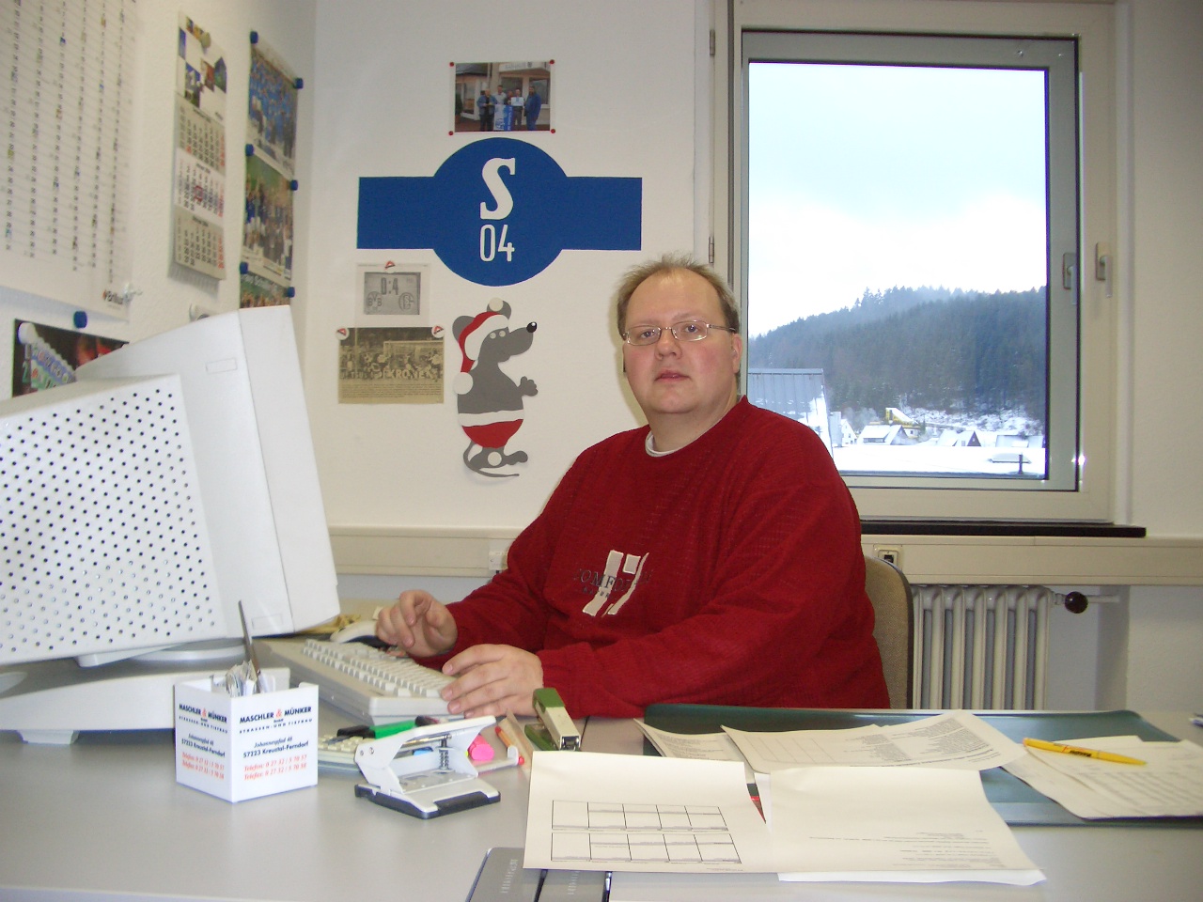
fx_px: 1216
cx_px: 602
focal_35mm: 35
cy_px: 451
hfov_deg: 52.6
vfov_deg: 40.7
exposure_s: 1/60
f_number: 2.6
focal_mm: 5.8
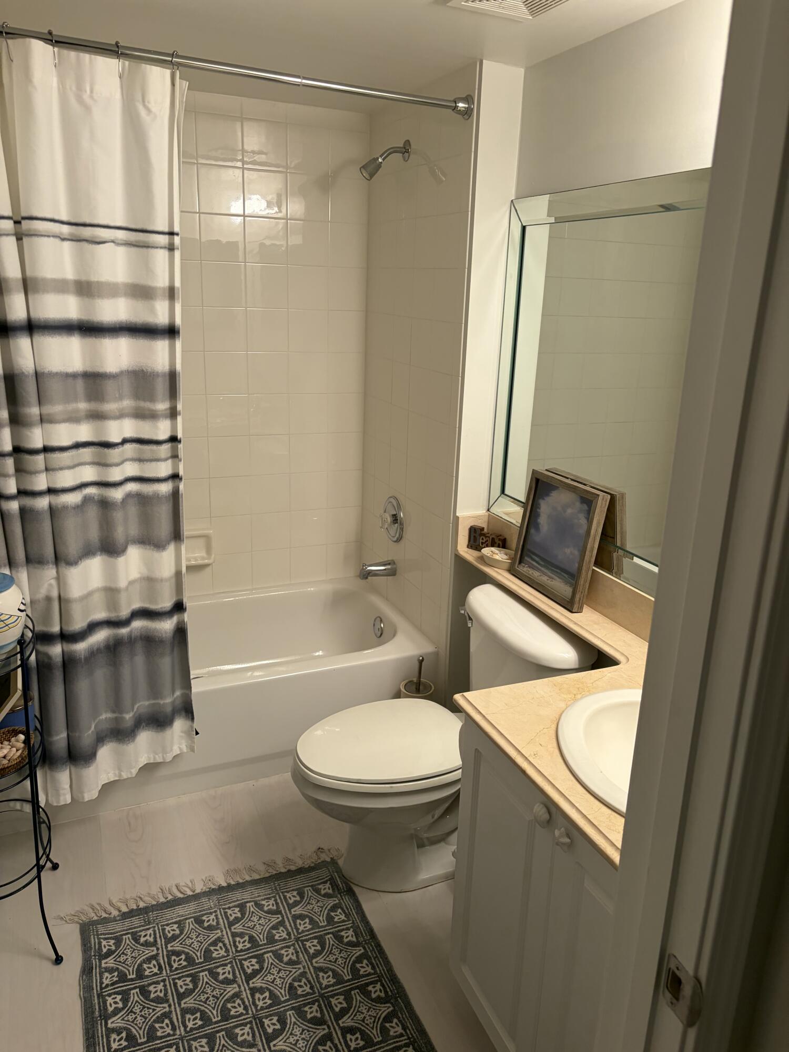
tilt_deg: -16.4
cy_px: 526
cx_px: 394
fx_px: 790
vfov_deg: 67.3
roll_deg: -2.1
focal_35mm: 26
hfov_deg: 53.1
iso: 125
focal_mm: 5.96
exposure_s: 1/60
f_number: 1.6
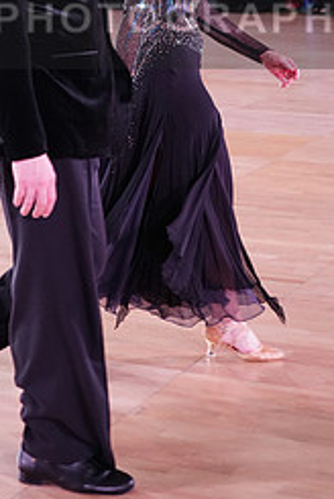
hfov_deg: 14.1
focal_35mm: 97
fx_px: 1346
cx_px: 117
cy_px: 2
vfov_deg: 20.4
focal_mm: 41
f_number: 4.5
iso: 1250
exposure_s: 1/160
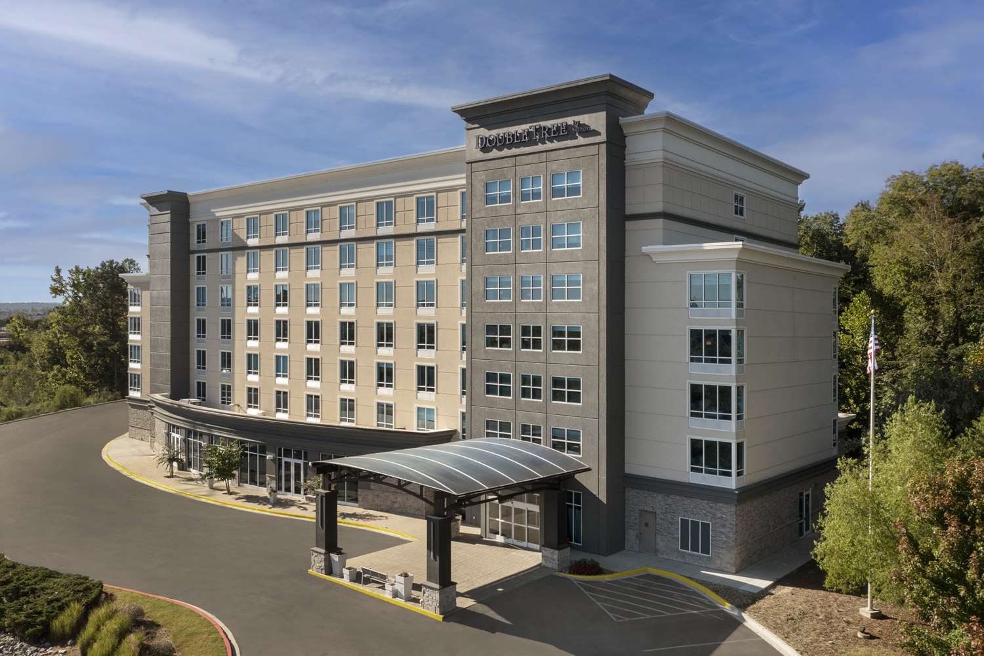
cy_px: 328
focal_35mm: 28
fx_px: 765
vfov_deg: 46.4
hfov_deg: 65.5
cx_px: 492
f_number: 5.6
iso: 100
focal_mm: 10.26
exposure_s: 1/320
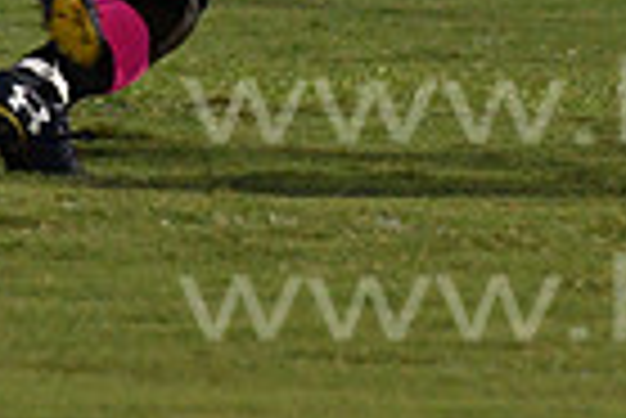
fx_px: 32690
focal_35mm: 1878
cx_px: 1202
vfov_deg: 0.7
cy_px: -380
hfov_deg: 1.1
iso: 6400
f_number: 5
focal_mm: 300
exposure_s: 1/1000
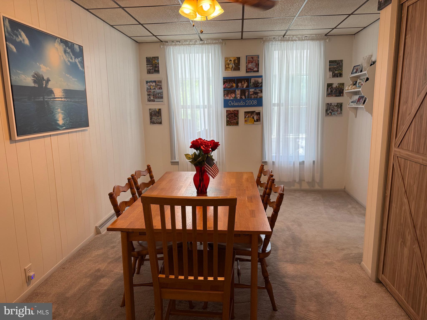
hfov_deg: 71.6
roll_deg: +1.9
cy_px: 160
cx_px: 214
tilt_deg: -9.7
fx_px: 296
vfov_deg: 56.8
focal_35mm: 24
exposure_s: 1/120
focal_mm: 6.76
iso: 125
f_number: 1.78
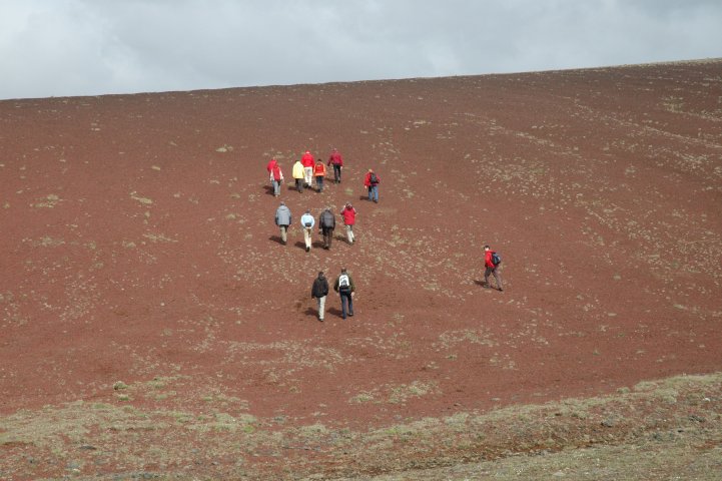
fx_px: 2105
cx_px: 361
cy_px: 240
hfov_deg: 19.5
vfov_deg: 13.0
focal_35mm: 105
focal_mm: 70
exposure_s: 1/640
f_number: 13
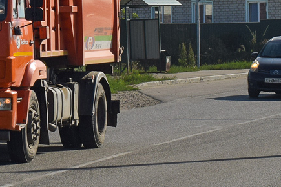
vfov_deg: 7.3
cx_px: -39
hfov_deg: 10.9
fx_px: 1455
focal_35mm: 186
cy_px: -14
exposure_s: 1/1000
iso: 200
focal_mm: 45
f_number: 8
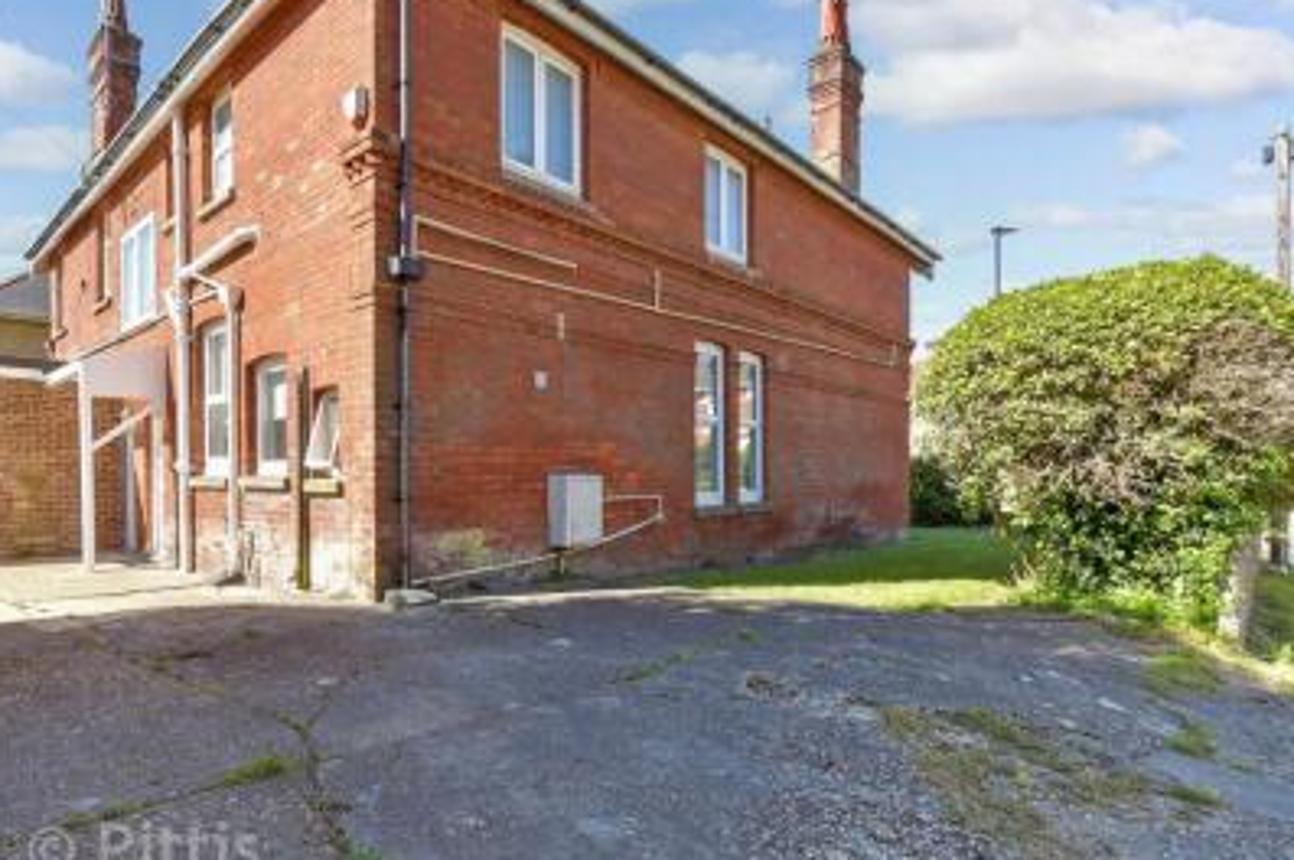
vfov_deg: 66.9
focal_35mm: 18
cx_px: 531
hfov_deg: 89.1
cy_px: 494
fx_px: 646
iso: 160
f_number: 8
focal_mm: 10
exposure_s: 1/100
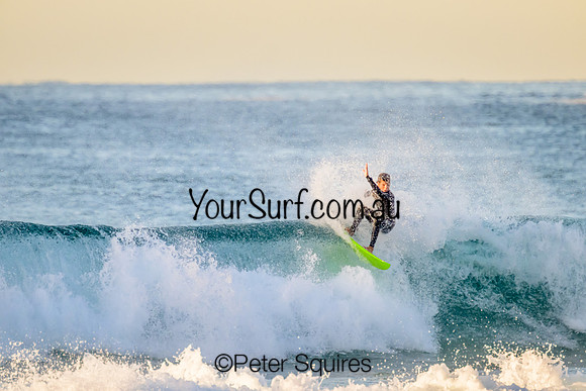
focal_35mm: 817
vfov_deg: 1.7
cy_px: 196
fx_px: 13301
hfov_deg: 2.5
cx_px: 293
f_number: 11
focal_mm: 800
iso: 2200
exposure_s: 1/1250
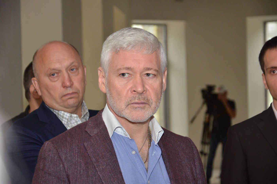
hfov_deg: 17.1
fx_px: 921
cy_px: 92
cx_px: 138
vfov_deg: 11.4
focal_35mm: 120
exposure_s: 1/250
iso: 800
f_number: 5.3
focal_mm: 80
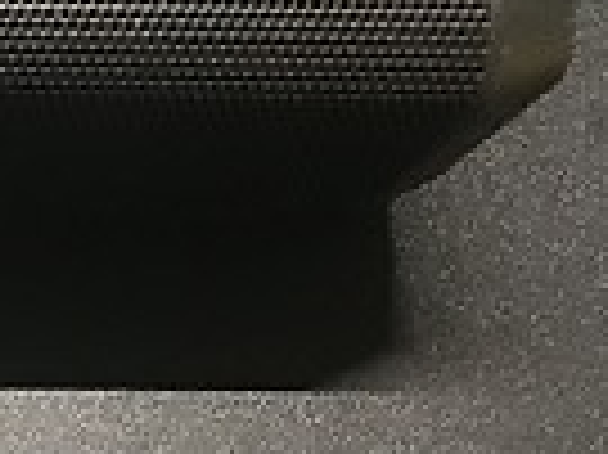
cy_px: 157
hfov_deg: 11.0
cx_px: -901
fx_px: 2615
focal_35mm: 149
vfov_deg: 9.9
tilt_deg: -69.1
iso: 80
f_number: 1.8
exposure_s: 1/15
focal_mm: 3.99
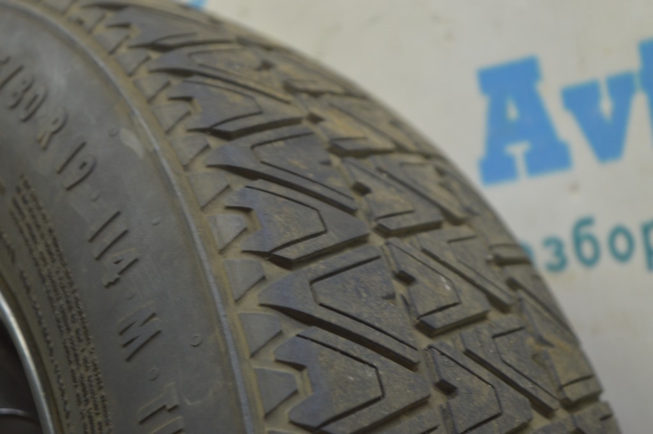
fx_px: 1495
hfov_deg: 24.6
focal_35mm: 82
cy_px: 217
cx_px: 326
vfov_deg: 16.5
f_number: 5.6
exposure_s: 1/20
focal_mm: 55
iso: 400
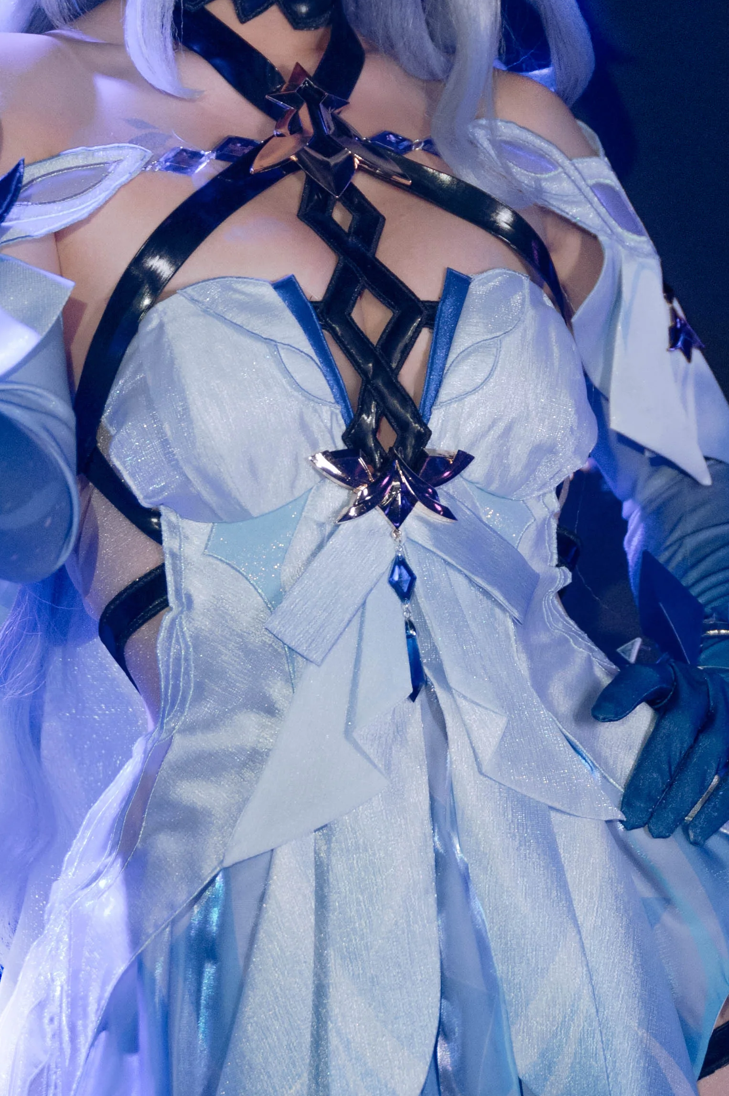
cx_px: 266
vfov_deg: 14.1
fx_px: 4411
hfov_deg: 9.4
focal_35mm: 145
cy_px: 365
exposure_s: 1/160
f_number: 2.8
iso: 2000
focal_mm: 55
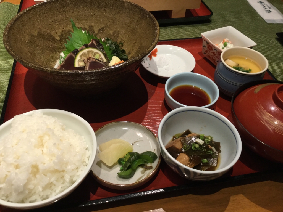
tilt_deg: -46.6
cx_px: 142
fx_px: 253
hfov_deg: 58.4
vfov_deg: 45.4
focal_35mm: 31
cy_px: 106
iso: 100
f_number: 2.4
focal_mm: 3.3
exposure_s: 1/33
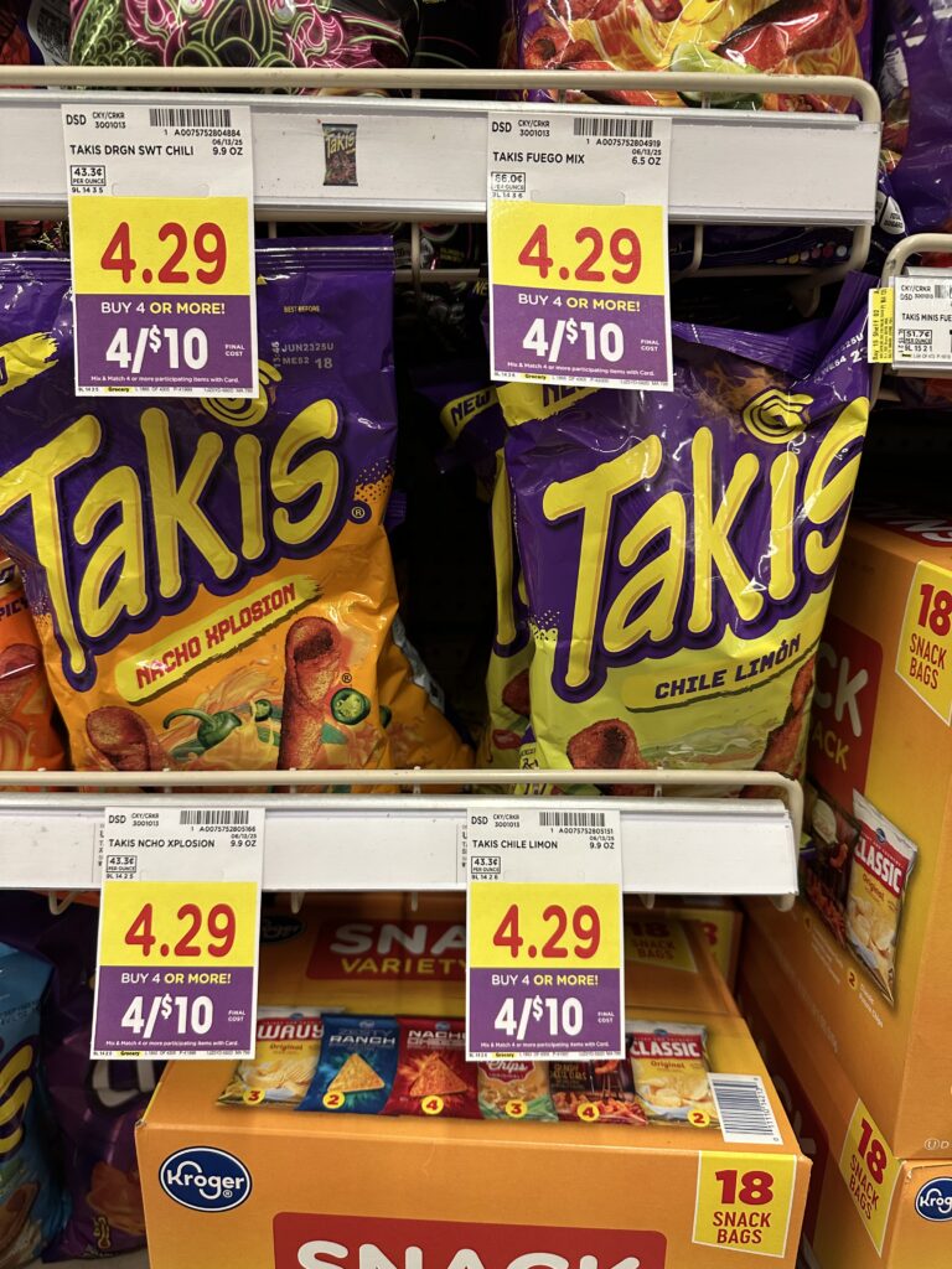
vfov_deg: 71.6
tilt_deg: -14.1
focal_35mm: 24
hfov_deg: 56.8
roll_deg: -1.3
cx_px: 476
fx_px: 880
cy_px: 634
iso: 200
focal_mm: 6.86
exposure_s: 1/61
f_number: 1.78
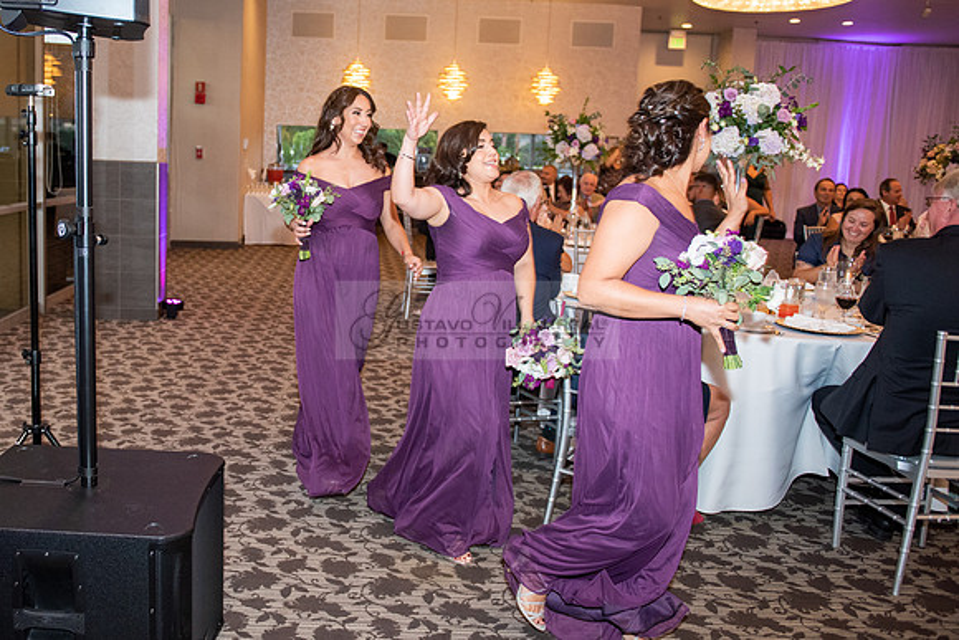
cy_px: 280
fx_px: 852
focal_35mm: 32
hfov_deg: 57.5
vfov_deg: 41.1
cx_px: 320
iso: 1600
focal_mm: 24
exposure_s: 1/160
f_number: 2.8
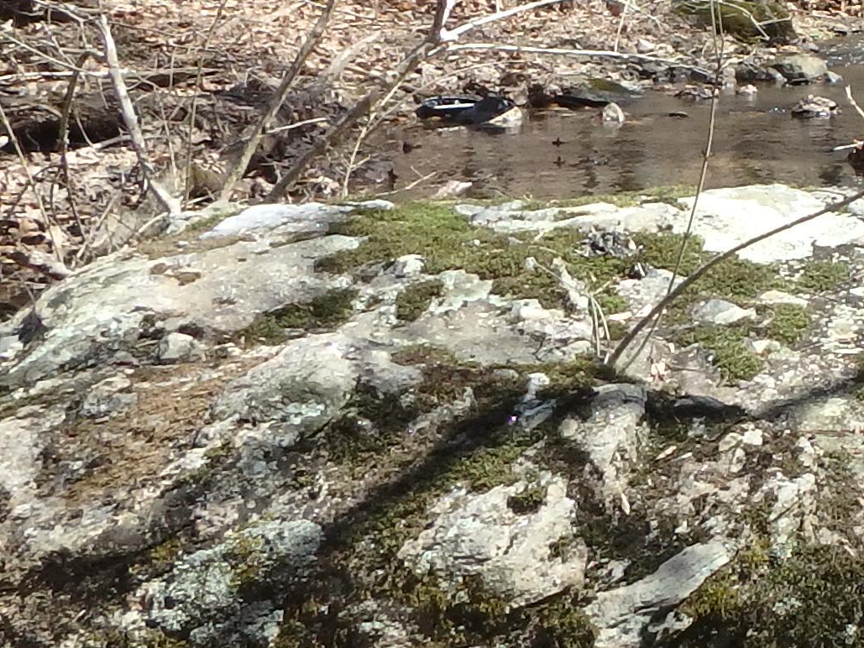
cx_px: 1393
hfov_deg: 18.0
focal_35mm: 94
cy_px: 25
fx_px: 2346
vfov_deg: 15.5
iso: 125
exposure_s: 1/400
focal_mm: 3.7
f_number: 3.5
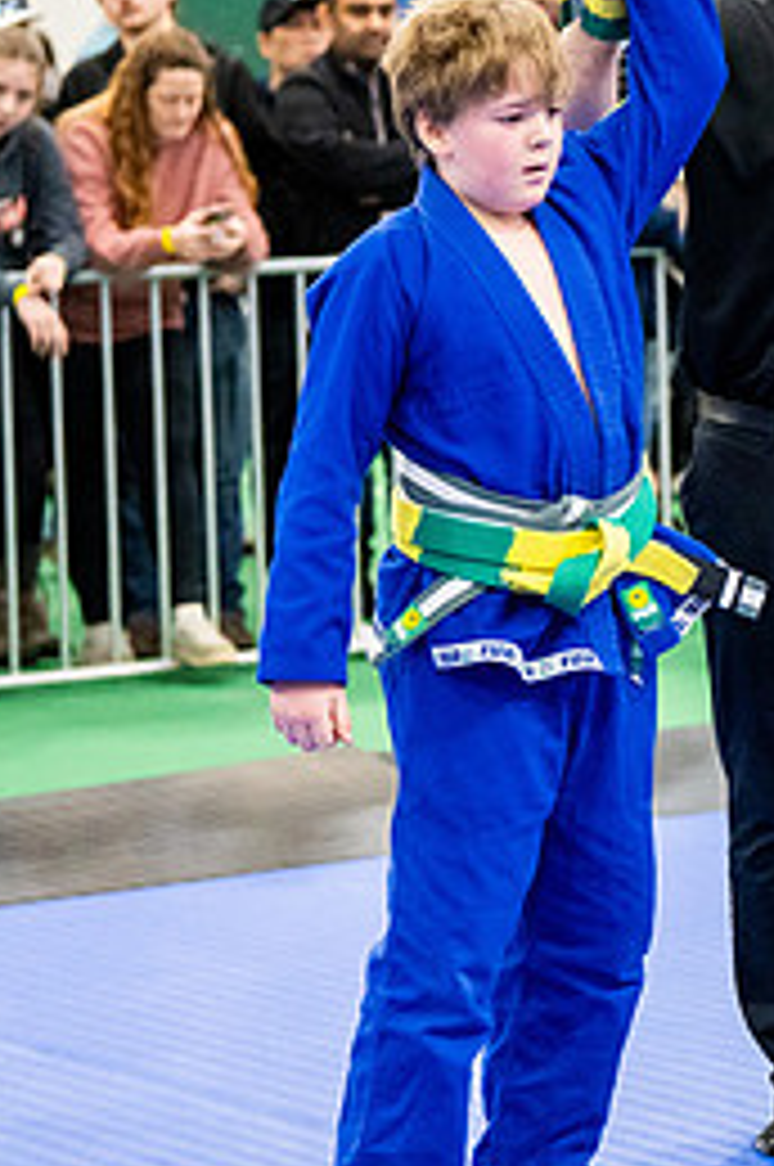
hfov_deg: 8.6
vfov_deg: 13.1
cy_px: 430
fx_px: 5076
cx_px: 1089
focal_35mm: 157
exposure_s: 1/500
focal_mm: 70
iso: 5000
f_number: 2.8
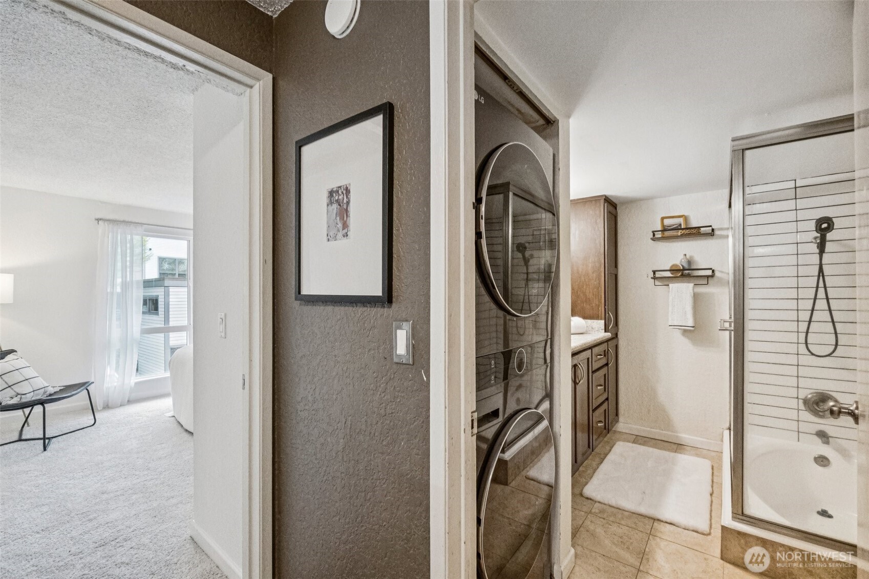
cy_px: 290
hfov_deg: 100.4
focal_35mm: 15
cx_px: 434
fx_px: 362
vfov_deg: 77.3
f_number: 9
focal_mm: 10
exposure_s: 1/25
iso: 6400
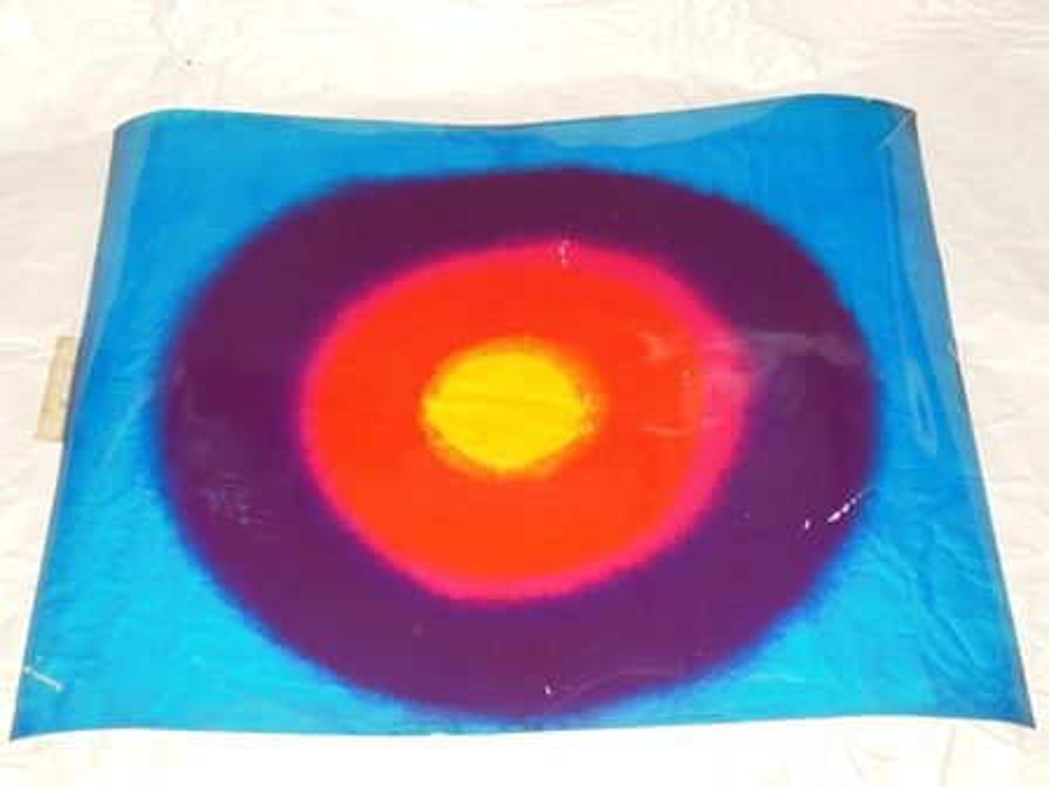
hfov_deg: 38.2
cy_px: 394
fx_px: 1515
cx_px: 524
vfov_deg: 29.1
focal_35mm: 50
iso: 200
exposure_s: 1/60
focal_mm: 8.9
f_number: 4
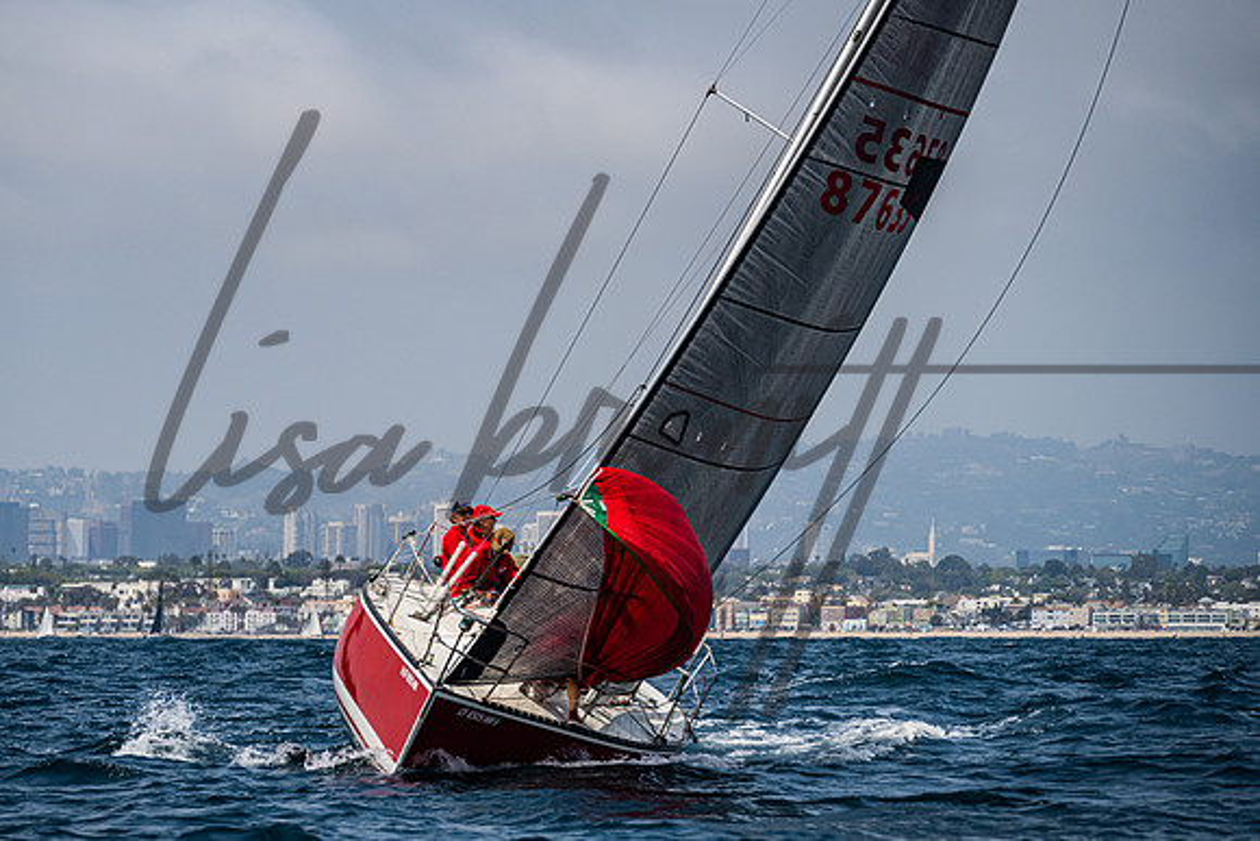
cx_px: 473
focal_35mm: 260
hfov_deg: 7.9
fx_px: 9116
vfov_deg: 5.3
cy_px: 378
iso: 250
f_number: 6.3
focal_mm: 200
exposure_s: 1/1000
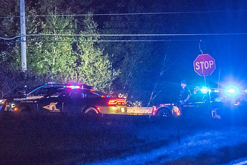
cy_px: 99
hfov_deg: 10.5
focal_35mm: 196
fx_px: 1344
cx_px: 89
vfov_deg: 7.0
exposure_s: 1/125
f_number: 4.2
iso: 16000
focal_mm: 95
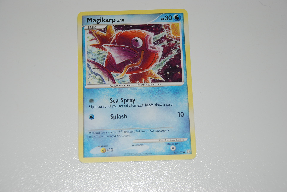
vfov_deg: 15.8
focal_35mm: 87
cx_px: 144
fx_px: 694
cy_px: 96
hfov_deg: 23.4
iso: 200
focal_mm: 58
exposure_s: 1/60
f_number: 5.3
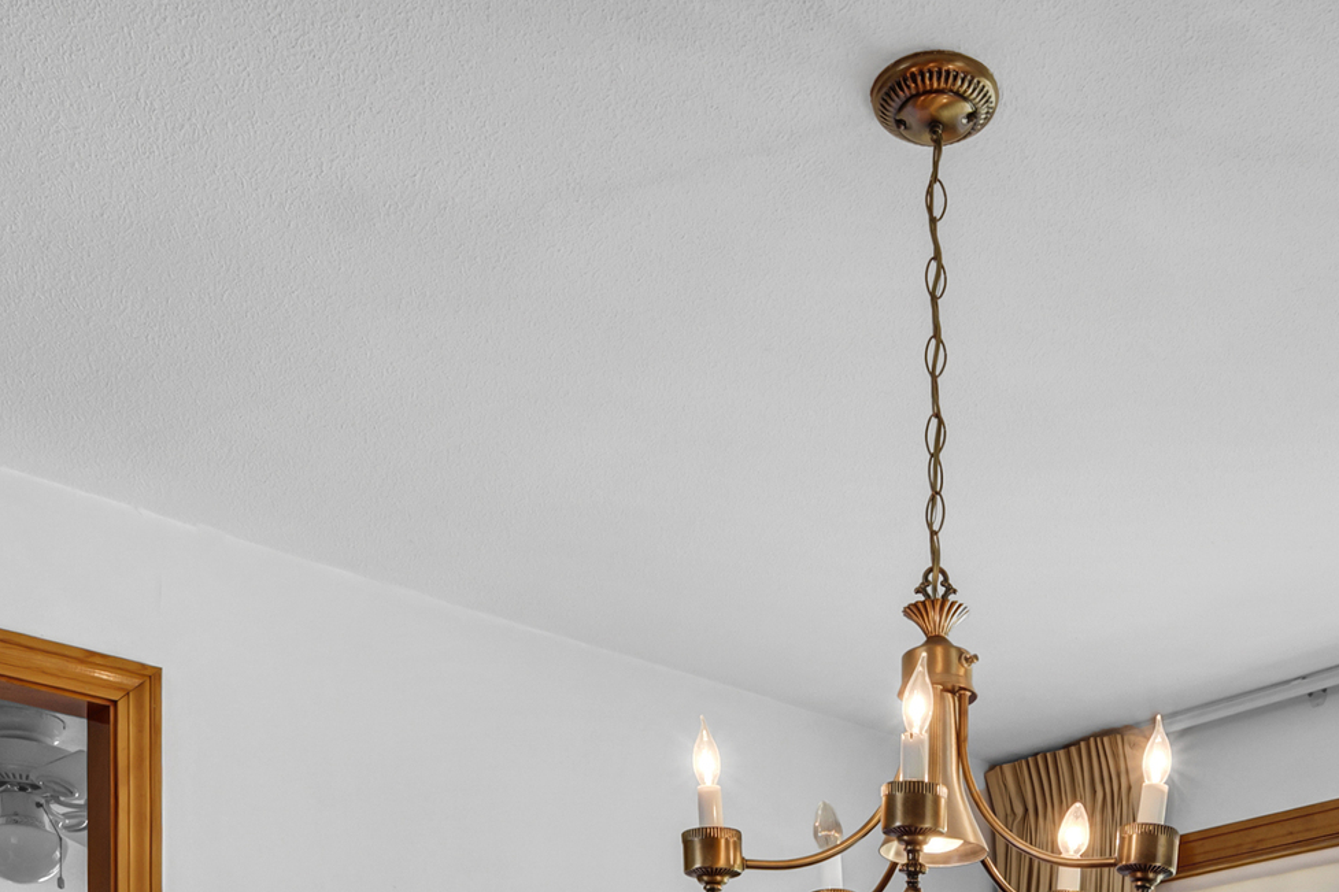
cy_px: 1286
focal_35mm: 44
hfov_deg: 43.7
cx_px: 914
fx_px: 1636
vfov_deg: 24.6
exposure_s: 1/15
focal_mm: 14
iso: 320
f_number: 7.1
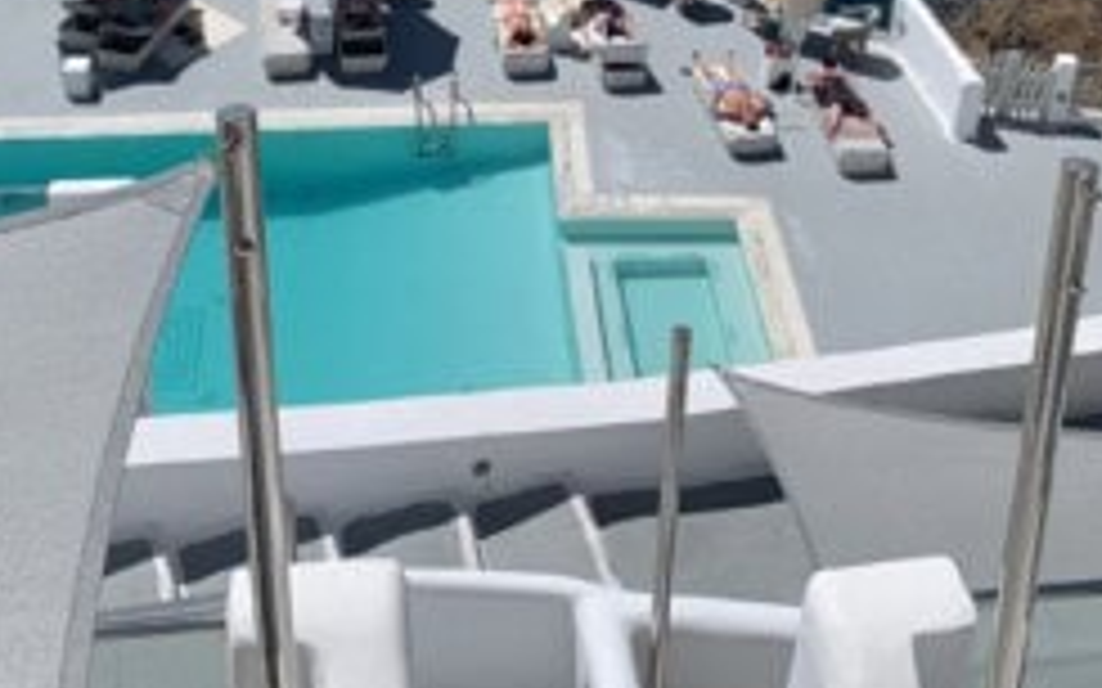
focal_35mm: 54
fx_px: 1621
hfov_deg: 37.5
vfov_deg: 22.6
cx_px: 495
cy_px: -72
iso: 25
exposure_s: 1/5405
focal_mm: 4.2
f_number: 1.8
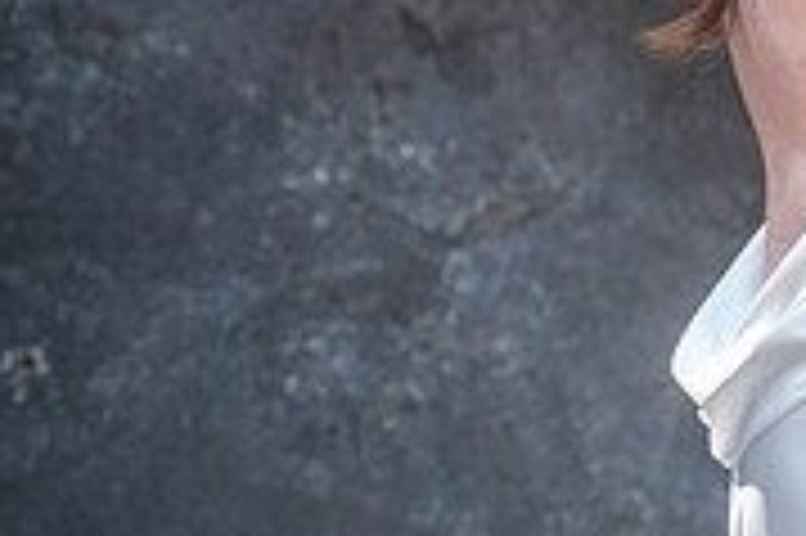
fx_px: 8768
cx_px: 1153
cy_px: -74
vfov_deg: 3.5
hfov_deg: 5.2
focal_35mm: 392
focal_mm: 80.4
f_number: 3.6
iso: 400
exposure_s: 1/180
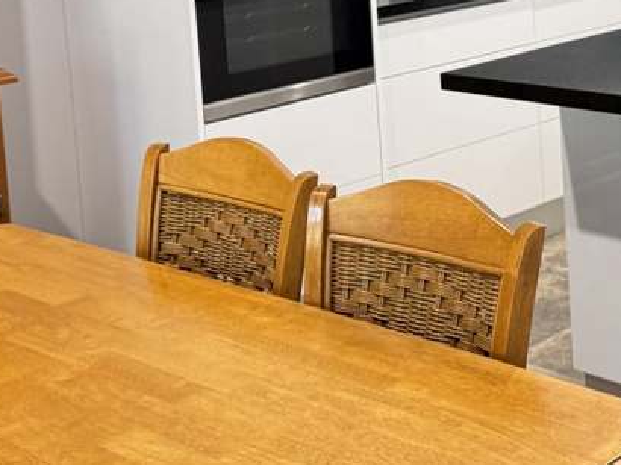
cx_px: 486
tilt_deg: -7.5
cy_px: -11
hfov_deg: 25.6
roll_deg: +3.3
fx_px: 1345
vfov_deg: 19.0
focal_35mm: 75
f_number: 1.78
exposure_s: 1/50
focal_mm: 6.76
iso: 250
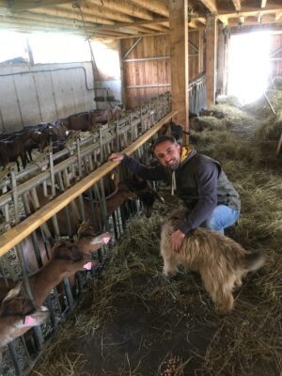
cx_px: 141
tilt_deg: -22.2
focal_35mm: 29
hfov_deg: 48.2
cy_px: 188
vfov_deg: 61.7
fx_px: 315
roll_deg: +4.6
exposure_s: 1/33
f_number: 2.2
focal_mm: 4.15
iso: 250
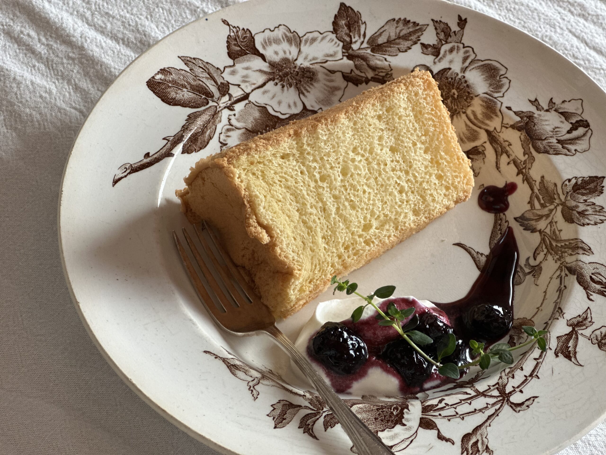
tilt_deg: -52.6
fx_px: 1348
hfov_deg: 25.3
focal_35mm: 77
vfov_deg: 19.1
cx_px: 303
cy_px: 228
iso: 250
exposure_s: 1/77
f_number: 2.8
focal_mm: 9
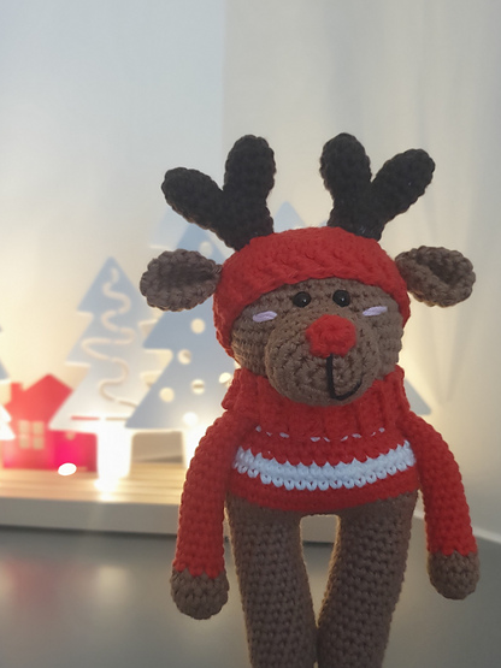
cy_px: 355
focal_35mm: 30
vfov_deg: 59.9
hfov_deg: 46.7
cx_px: 224
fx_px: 579
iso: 320
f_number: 1.5
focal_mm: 4.32
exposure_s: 1/33
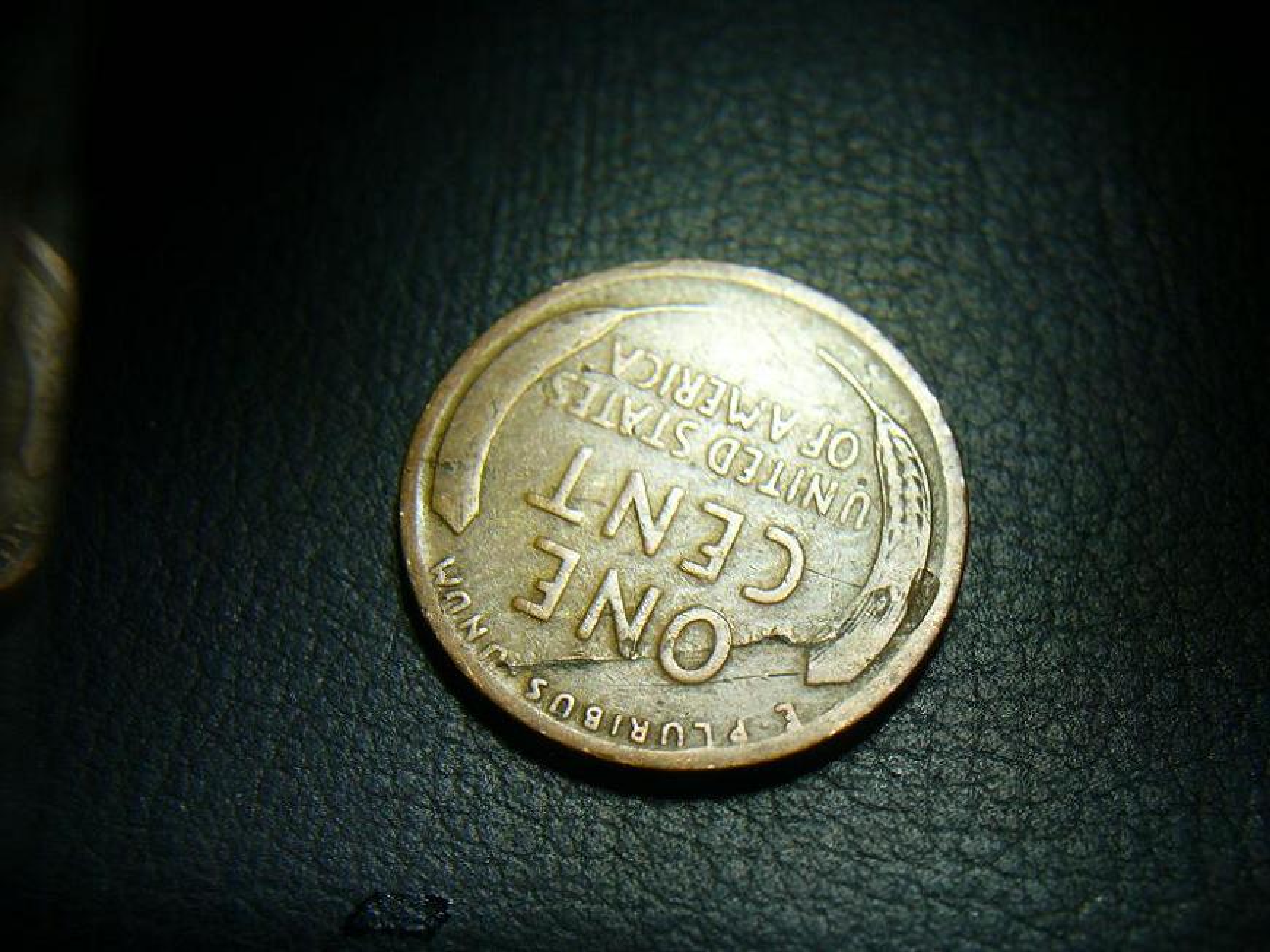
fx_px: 1357
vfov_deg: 38.6
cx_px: 635
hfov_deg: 50.2
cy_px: 476
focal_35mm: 37
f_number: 5.6
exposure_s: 1/400
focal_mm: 6.1
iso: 80
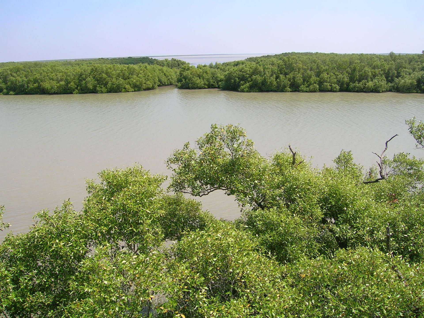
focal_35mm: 35
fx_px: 429
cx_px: 212
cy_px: 159
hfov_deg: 52.6
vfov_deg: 40.7
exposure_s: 1/380
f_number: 4.8
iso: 50
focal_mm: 5.4
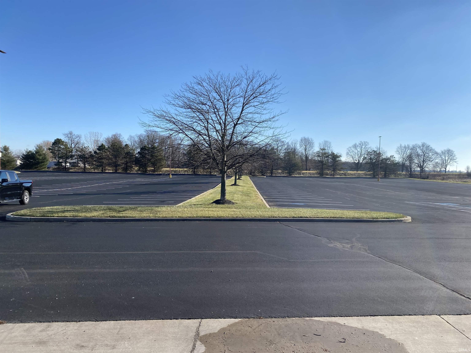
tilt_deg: -0.5
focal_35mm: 26
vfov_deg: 53.1
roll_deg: -0.9
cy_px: 176
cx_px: 236
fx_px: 354
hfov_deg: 67.3
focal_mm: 4.25
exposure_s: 1/3040
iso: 32
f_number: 1.8
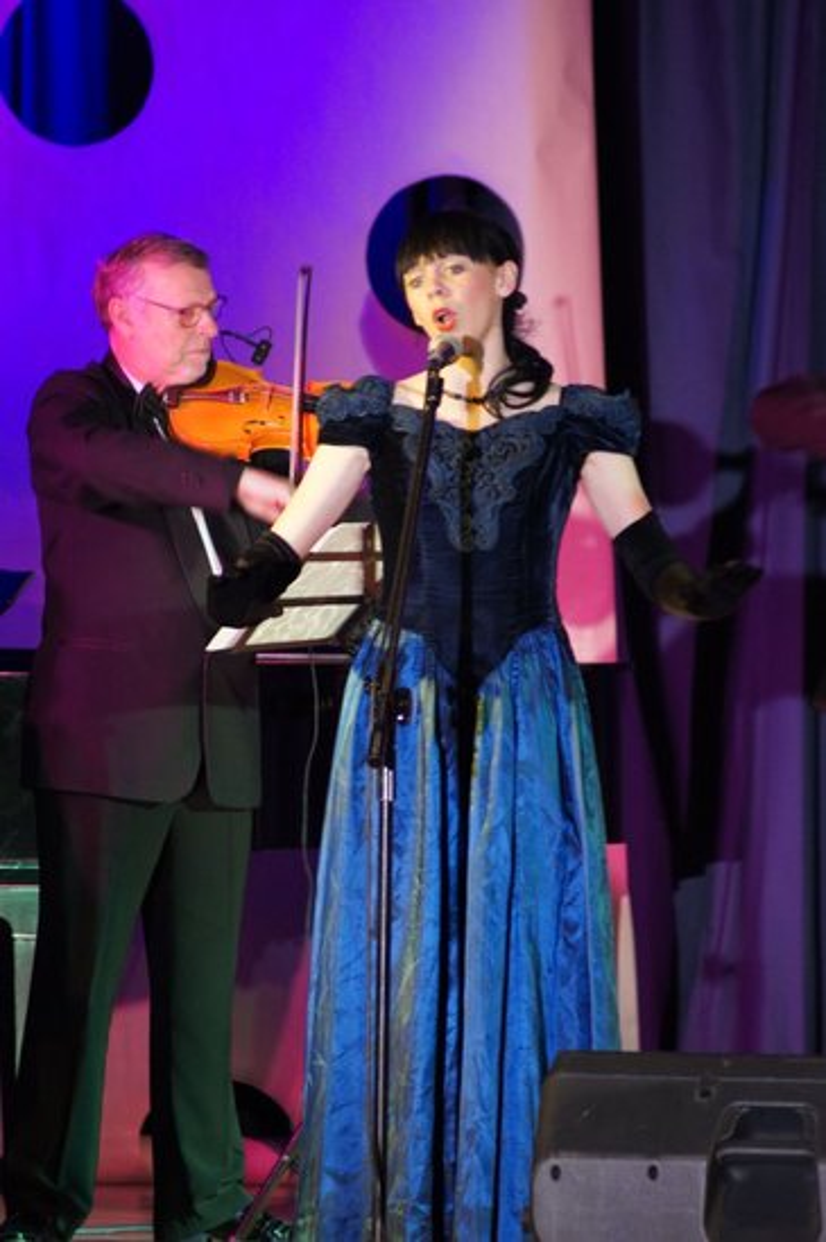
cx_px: 413
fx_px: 15516
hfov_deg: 3.0
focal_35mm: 450
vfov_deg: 4.6
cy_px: 621
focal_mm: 300
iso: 1600
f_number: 5.6
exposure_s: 1/20
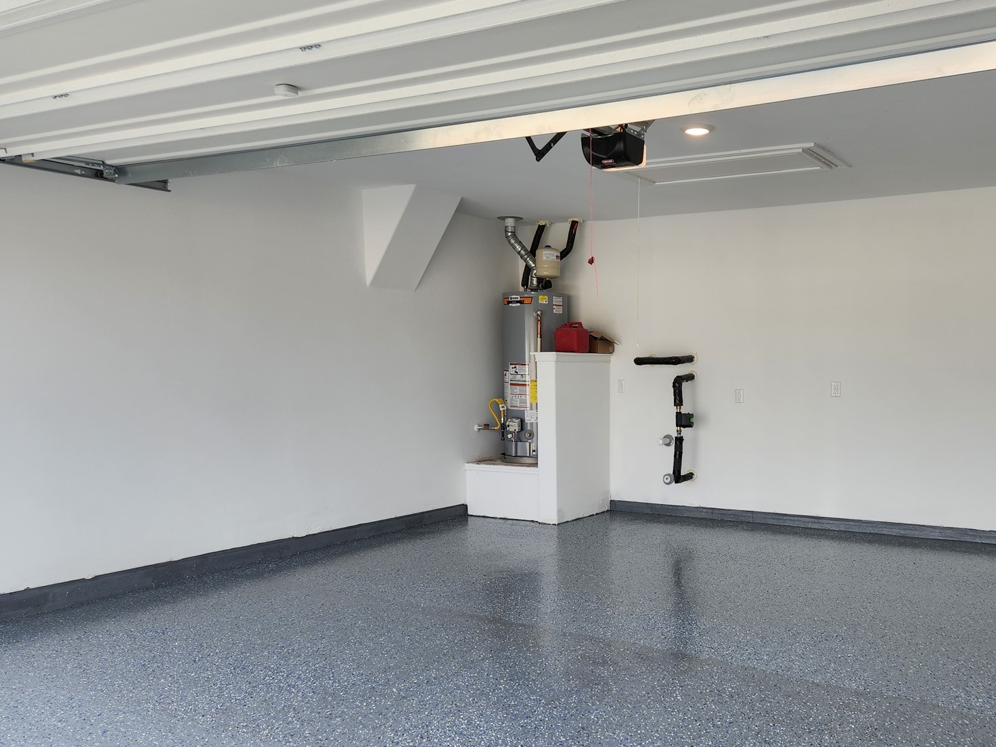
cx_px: 661
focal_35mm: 32
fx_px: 921
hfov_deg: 55.7
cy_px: 472
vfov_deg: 43.8
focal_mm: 5.4
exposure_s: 1/252
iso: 20
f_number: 1.8
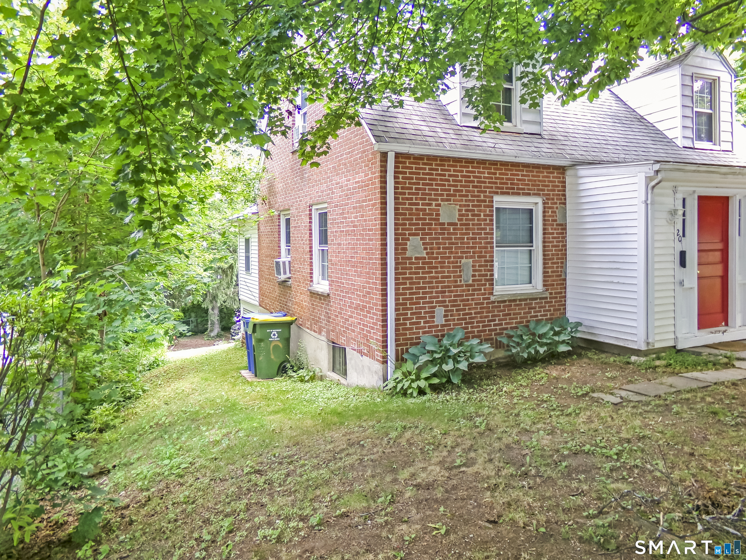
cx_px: 373
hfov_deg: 71.6
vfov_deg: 56.8
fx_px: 517
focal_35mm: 24
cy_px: 280
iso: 124
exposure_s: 1/35
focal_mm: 4.3
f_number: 3.7
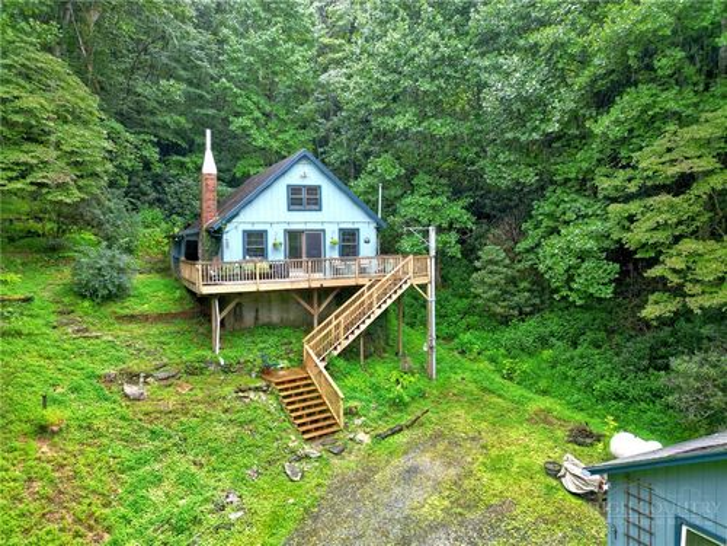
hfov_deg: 71.6
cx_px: 364
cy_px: 273
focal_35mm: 24
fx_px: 504
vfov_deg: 56.8
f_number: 1.7
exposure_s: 1/160
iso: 100
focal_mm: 6.7
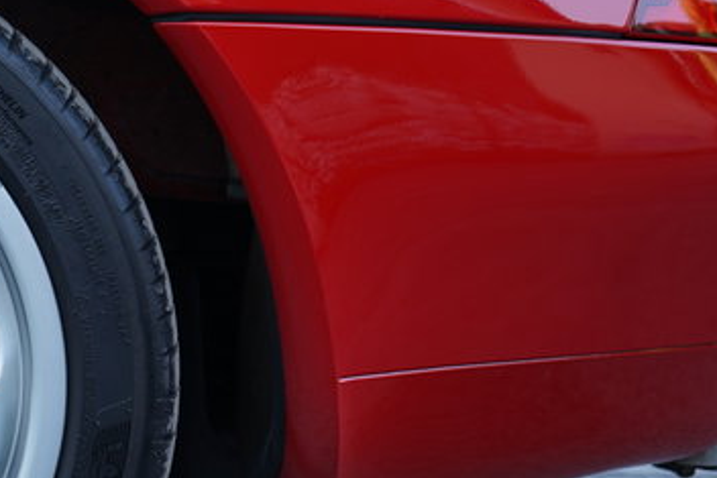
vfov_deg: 14.7
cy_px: 277
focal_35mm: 93
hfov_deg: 20.9
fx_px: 1853
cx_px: -62
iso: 200
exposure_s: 1/160
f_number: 4
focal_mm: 32
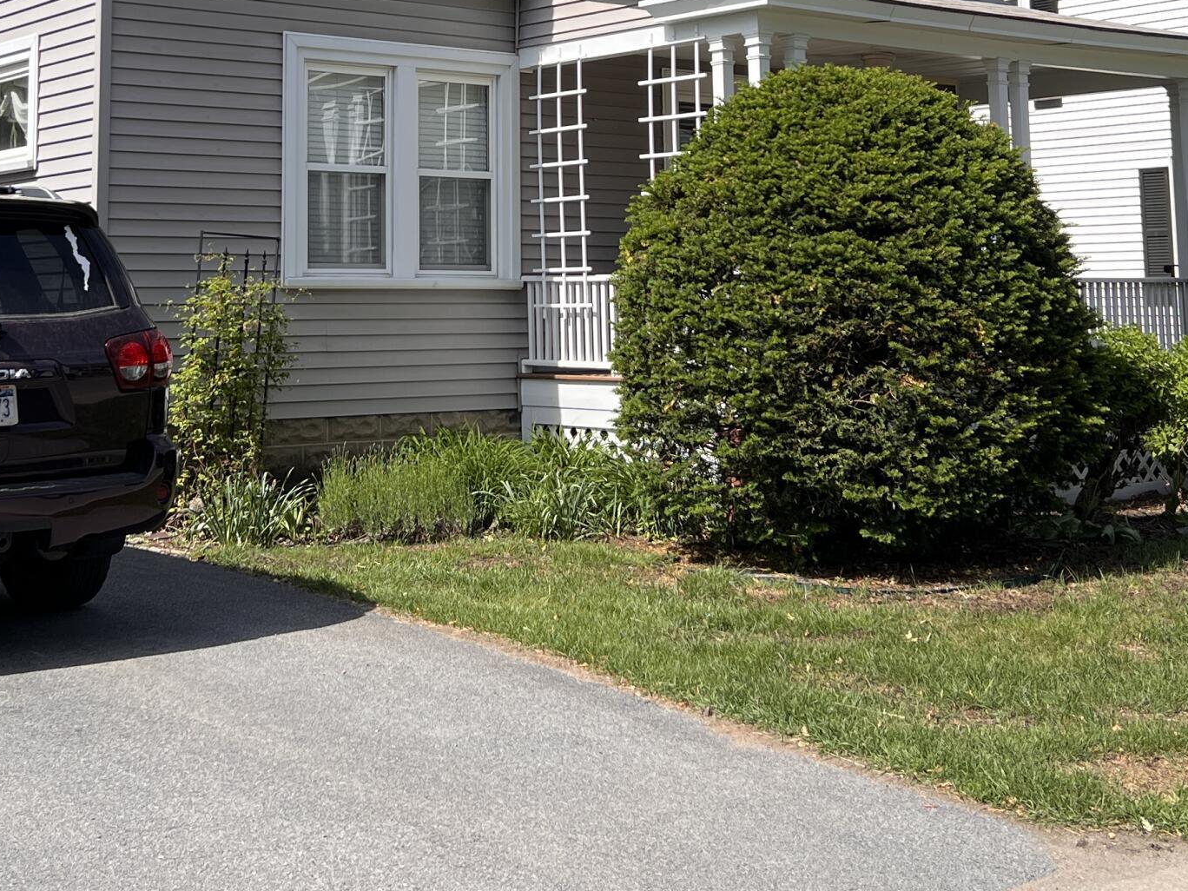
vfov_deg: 24.6
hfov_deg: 33.6
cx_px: 456
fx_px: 1956
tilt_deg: +8.4
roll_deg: +0.7
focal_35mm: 57
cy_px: 20
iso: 50
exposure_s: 1/3077
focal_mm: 5.7
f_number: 1.5
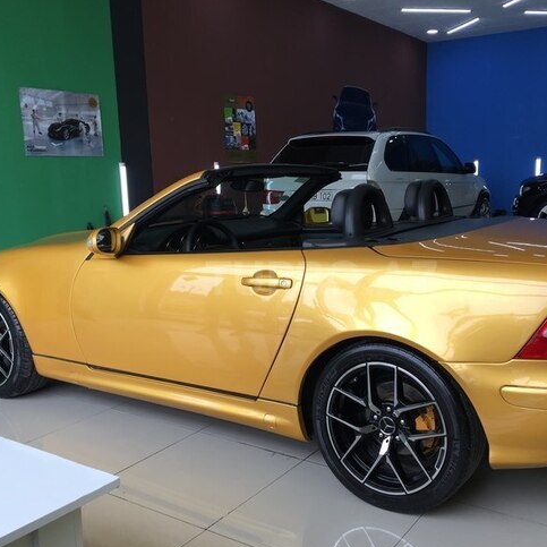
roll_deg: +1.5
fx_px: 626
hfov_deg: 47.0
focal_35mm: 35
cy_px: 278
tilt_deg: -9.6
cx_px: 322
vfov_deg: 47.2
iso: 32
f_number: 2.2
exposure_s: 1/101
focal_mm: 4.15
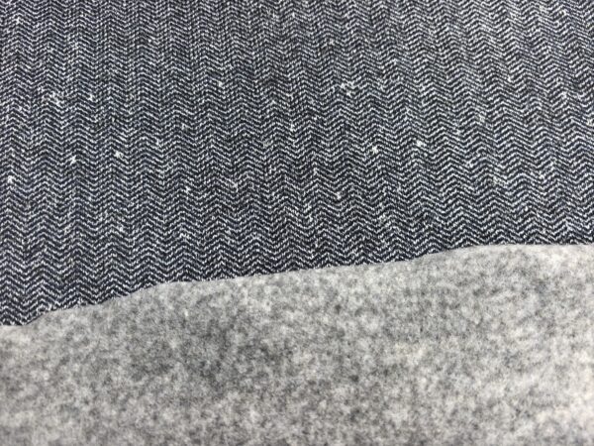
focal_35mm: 27
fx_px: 463
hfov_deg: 65.3
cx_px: 297
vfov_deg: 51.4
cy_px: 223
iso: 640
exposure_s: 1/40
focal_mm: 6.98
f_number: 2
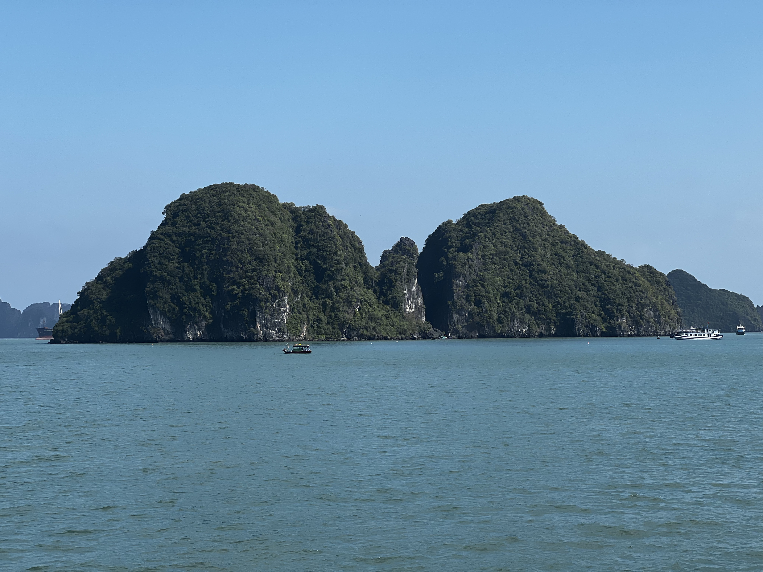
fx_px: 1697
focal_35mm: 77
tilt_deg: +2.1
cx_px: 382
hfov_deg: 25.3
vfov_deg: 19.1
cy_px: 286
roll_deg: +0.6
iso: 32
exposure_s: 1/935
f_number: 2.8
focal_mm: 9
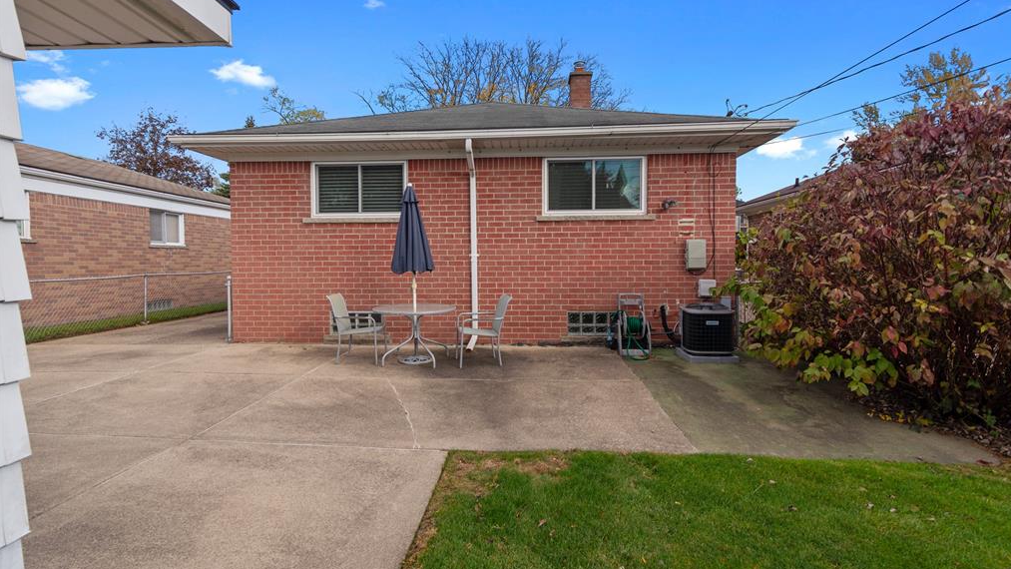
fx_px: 483
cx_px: 508
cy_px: 277
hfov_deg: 92.7
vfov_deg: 61.0
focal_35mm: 18
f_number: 9
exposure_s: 1/400
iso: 320
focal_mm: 17
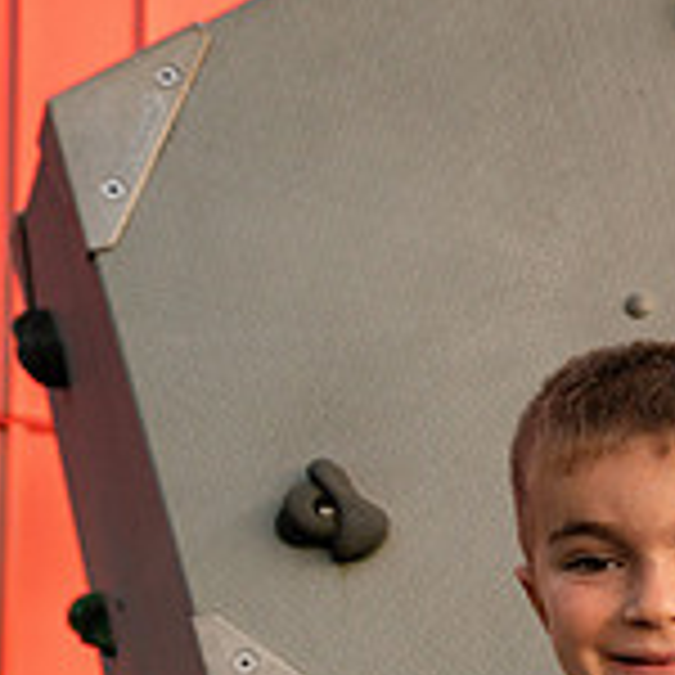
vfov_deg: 20.6
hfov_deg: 17.1
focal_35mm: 79
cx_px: 1292
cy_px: 785
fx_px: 1743
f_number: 4.5
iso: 200
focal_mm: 24
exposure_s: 1/250
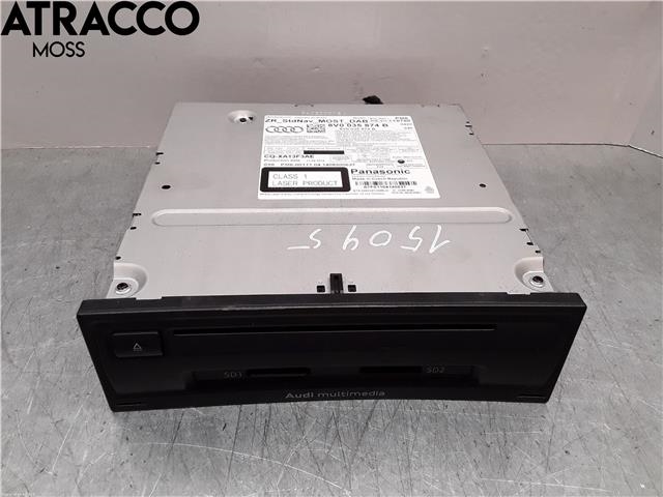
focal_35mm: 28
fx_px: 536
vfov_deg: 49.7
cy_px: 248
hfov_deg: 63.4
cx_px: 332
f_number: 1.9
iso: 50
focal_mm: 2.91
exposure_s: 1/100
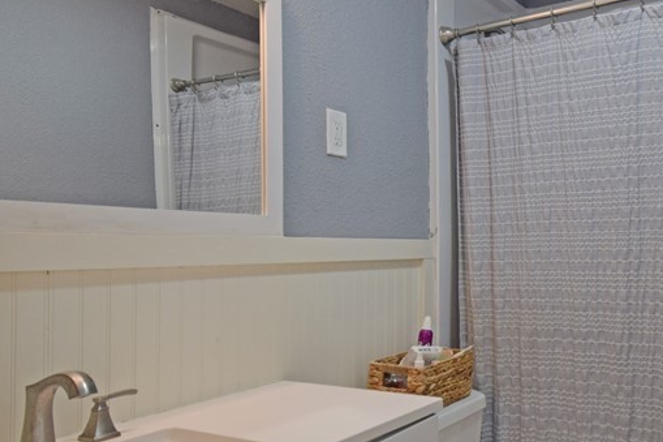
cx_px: 490
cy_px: 252
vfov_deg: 41.0
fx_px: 589
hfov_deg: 56.1
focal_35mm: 32
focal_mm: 10
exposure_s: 1/60
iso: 400
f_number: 4.5
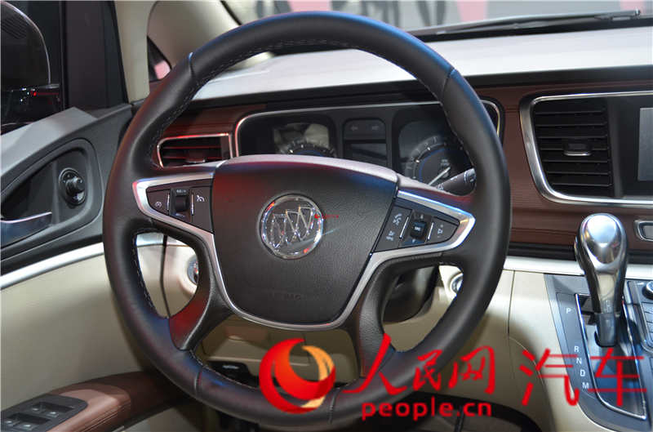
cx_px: 326
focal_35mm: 48
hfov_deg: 41.2
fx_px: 868
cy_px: 216
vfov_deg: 27.9
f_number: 4.2
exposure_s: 1/60
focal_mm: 32
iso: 400
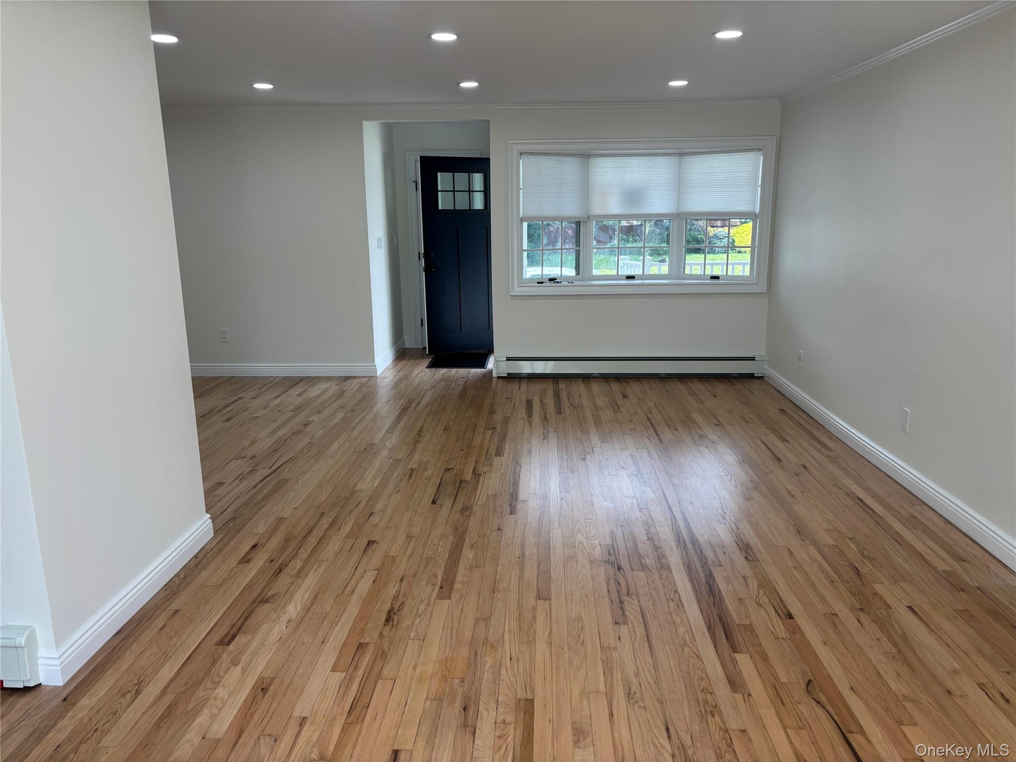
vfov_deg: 53.1
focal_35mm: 26
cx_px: 508
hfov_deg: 67.3
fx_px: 763
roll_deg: +1.5
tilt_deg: -11.8
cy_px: 381
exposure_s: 1/131
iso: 50
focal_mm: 5.96
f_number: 1.6
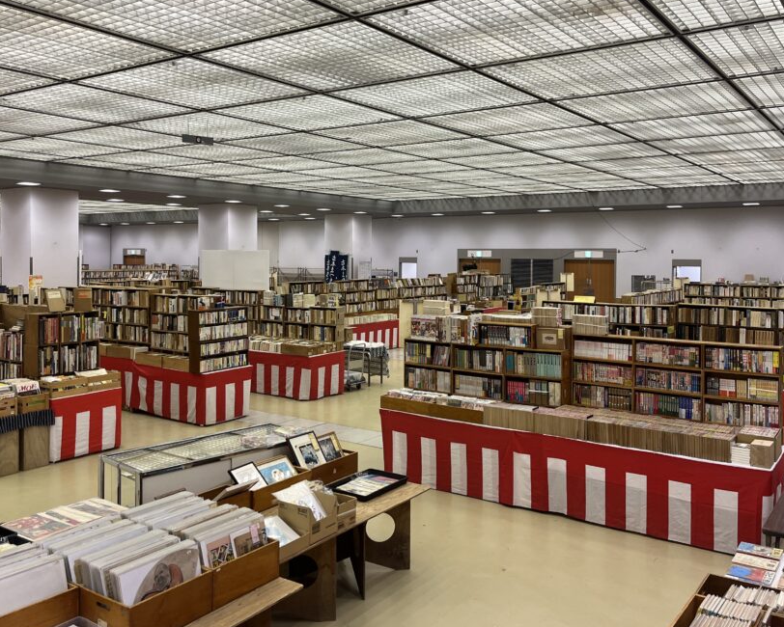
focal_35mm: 32
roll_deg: -0.5
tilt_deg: -1.1
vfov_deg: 45.7
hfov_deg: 55.6
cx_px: 369
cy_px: 264
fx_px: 743
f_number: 1.6
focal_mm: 5.1
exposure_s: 1/120
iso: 125
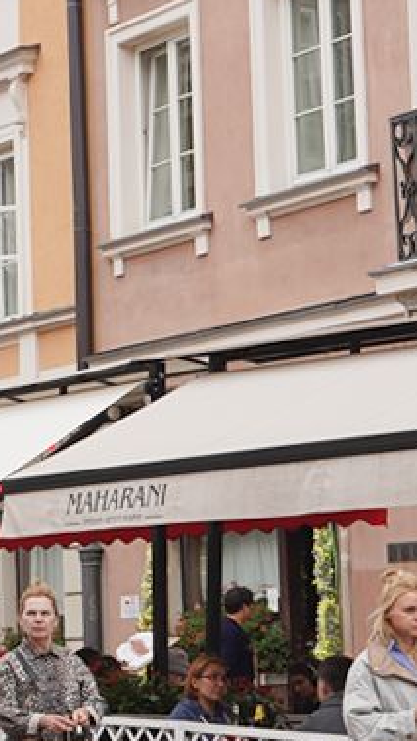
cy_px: 316
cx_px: -243
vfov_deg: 16.1
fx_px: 2611
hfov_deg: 8.9
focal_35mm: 133
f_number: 10
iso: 100
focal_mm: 24
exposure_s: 1/100
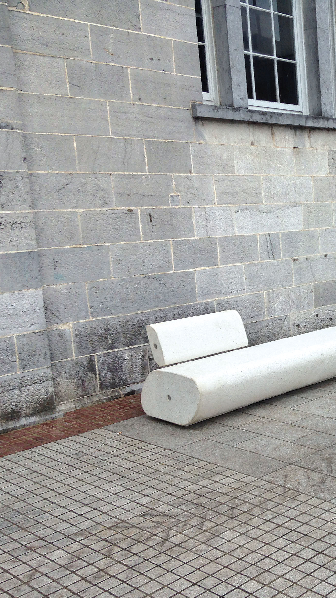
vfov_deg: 42.9
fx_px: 760
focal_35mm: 48
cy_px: 299
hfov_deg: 23.4
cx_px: 367
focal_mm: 4.12
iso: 50
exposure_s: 1/290
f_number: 2.4
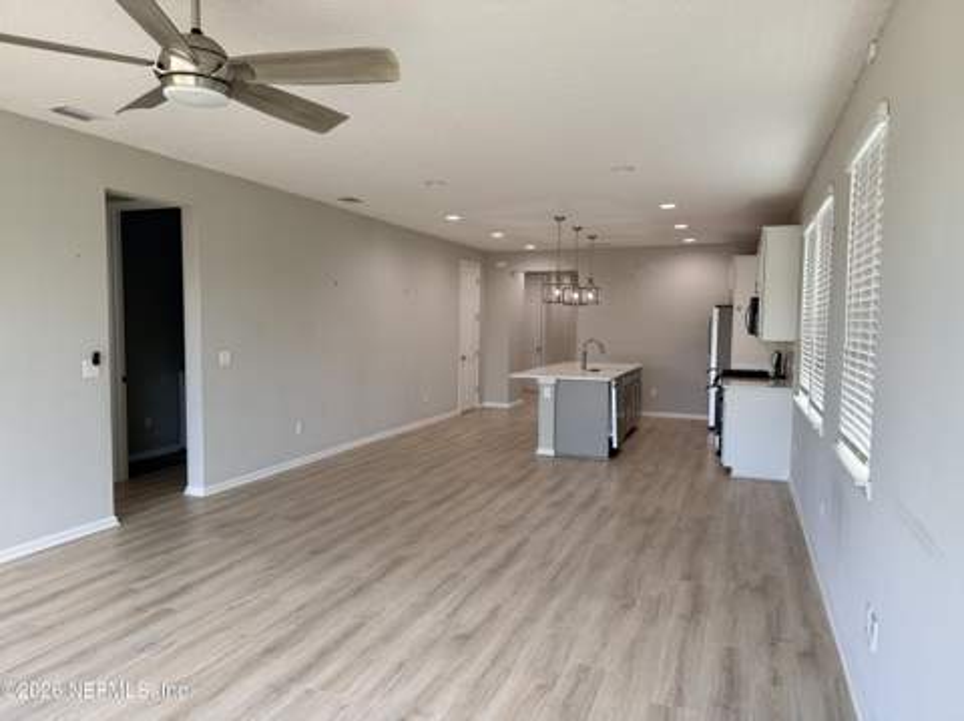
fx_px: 668
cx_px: 482
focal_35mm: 24
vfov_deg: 56.7
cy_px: 360
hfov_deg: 71.7
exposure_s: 1/121
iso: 80
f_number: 1.78
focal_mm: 6.76
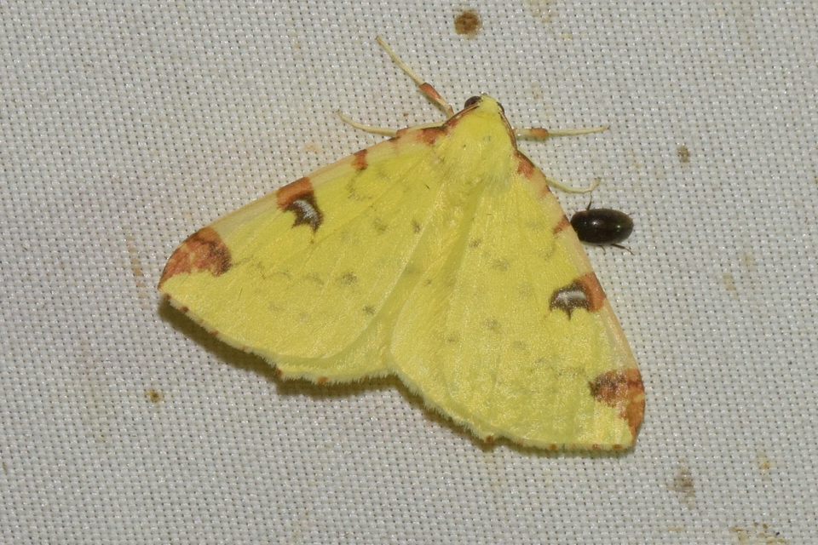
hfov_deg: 9.8
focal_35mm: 210
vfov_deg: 6.5
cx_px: 409
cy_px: 272
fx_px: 4771
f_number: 14
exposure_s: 1/200
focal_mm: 140
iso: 1000
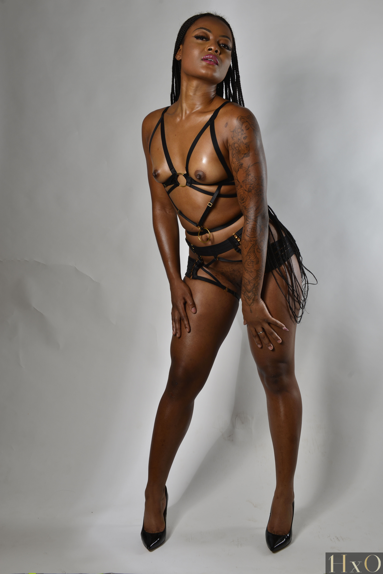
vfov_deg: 44.5
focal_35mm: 44
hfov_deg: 30.5
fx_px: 702
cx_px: 192
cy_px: 287
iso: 100
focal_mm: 44
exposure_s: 1/160
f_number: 9
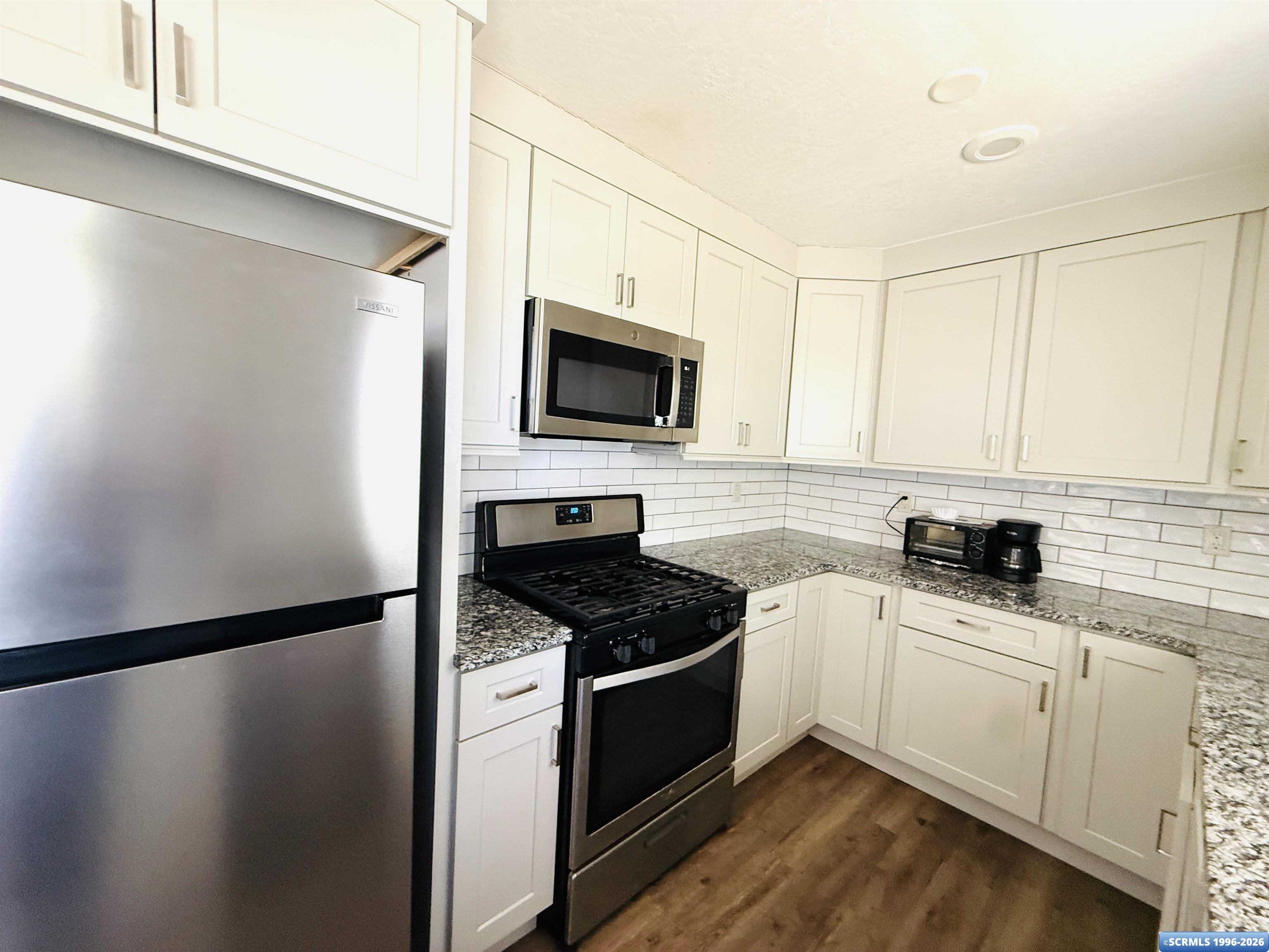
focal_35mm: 14
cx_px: 634
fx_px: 513
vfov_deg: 85.7
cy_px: 476
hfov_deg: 102.1
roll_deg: -3.6
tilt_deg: -3.2
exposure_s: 1/73
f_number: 2.2
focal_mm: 2.22
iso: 320
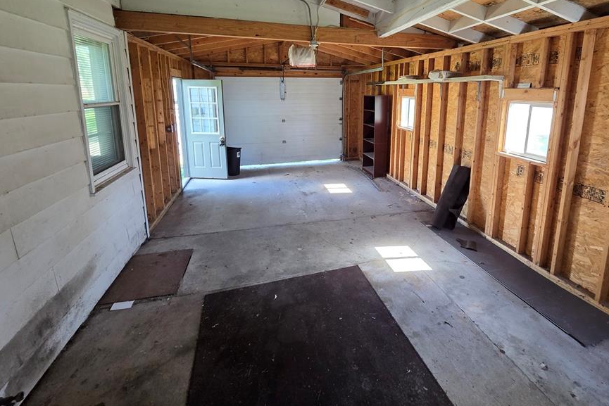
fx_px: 271
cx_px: 348
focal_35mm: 16
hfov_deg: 96.1
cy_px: 143
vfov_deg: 72.0
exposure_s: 1/60
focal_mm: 2.2
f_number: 2.2
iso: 200
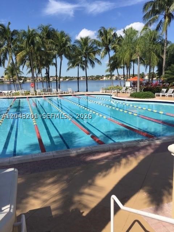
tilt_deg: -9.1
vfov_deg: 61.7
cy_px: 116
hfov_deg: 48.2
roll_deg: +1.3
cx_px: 87
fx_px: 194
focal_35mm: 29
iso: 32
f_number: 2.2
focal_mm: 4.15
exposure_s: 1/2083
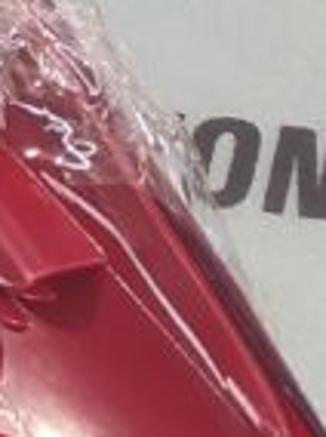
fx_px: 1549
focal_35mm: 123
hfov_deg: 9.4
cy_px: -505
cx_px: -655
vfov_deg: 13.2
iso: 182
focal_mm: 4.74
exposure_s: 1/33
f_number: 1.79
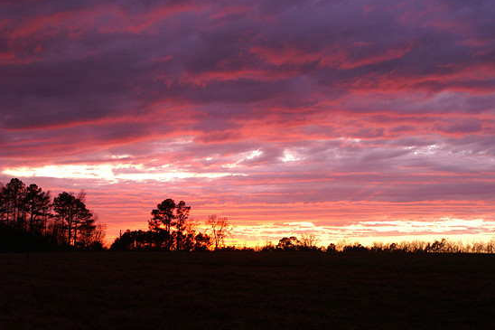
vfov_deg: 24.4
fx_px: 763
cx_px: 255
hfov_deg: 35.9
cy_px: 172
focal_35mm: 56
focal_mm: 35
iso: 800
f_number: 5.6
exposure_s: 1/80
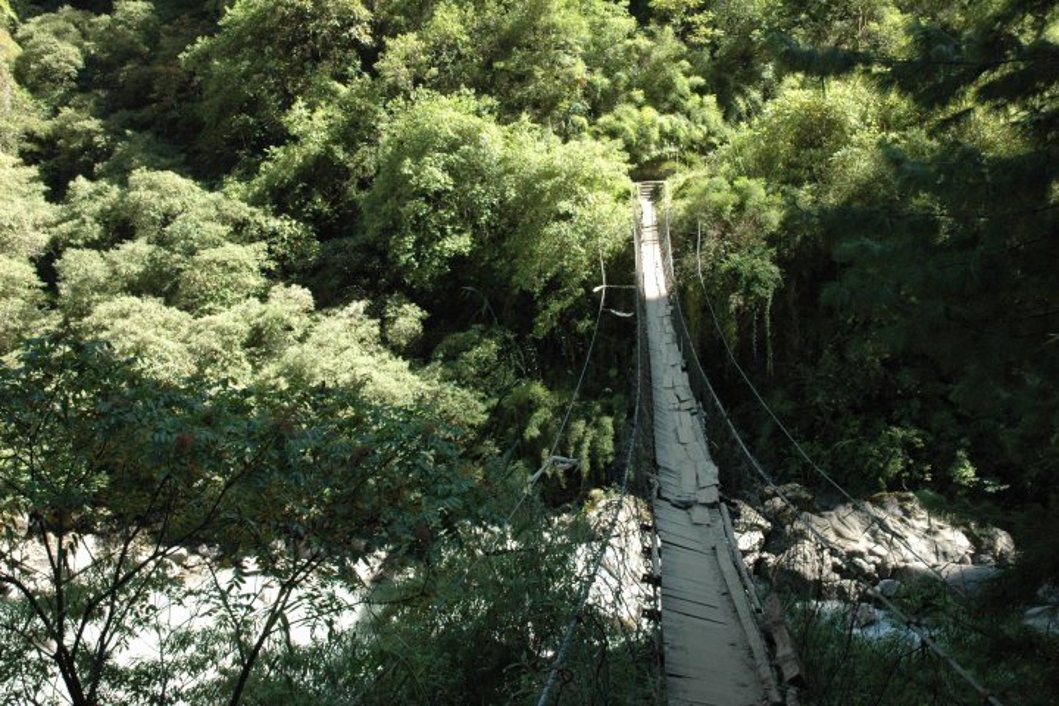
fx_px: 1059
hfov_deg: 53.1
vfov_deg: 36.9
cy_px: 353
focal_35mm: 36
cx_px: 530
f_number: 8
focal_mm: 24
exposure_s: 1/250
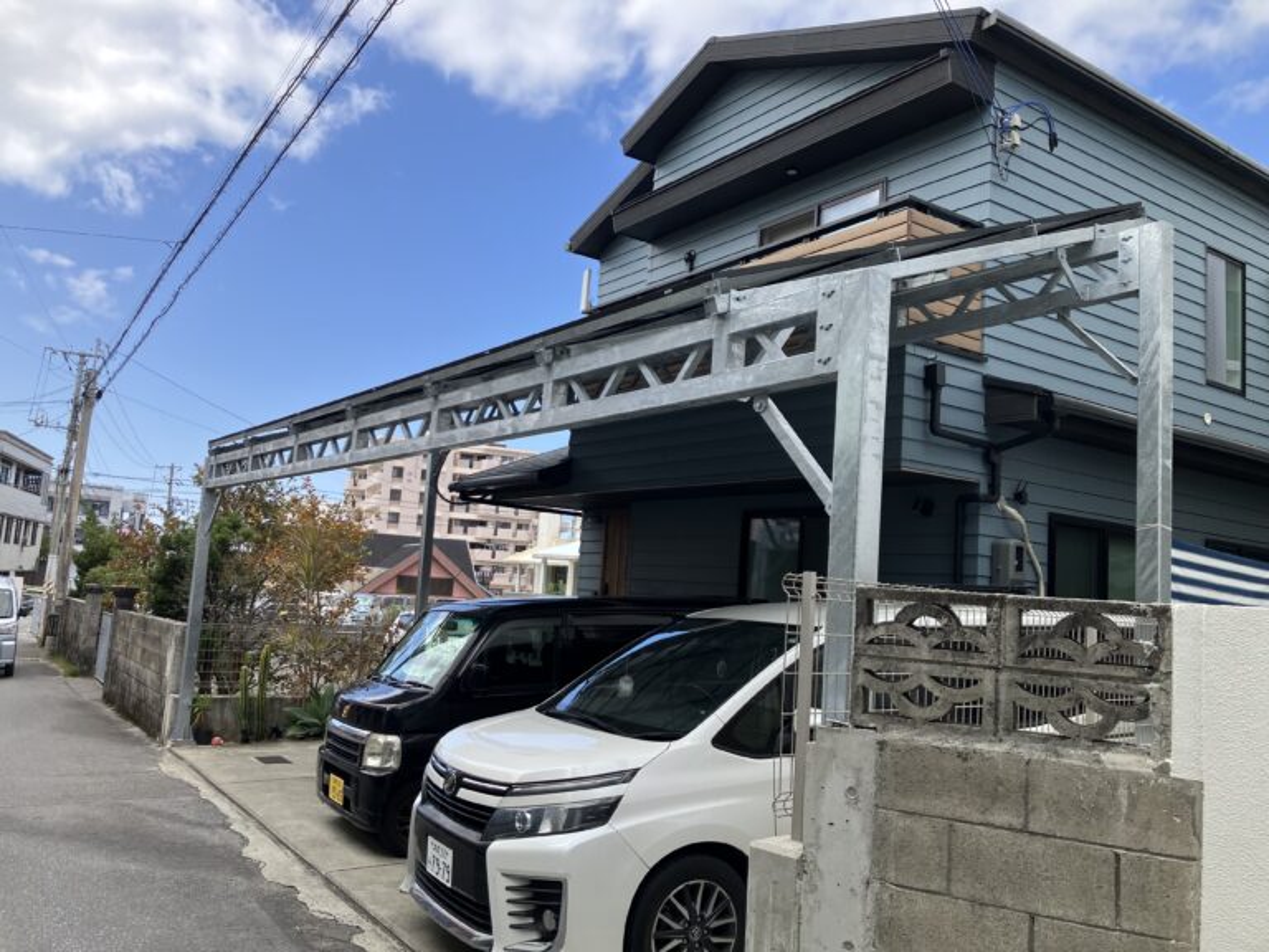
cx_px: 634
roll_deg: -4.3
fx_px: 1026
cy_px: 476
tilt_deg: +8.0
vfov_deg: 49.7
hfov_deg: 63.4
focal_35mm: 28
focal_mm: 3.99
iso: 32
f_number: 1.8
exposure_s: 1/1080
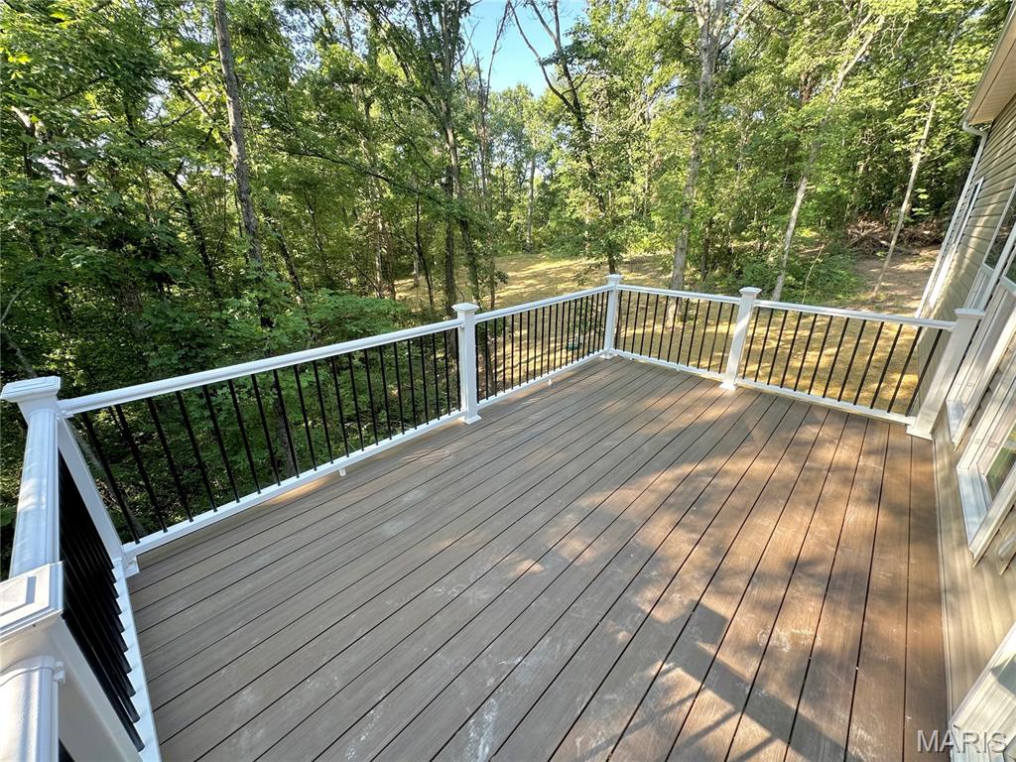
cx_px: 508
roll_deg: -0.5
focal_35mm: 14
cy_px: 381
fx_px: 411
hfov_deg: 102.1
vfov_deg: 85.7
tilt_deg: -22.4
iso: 40
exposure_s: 1/99
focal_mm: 2.22
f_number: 2.2
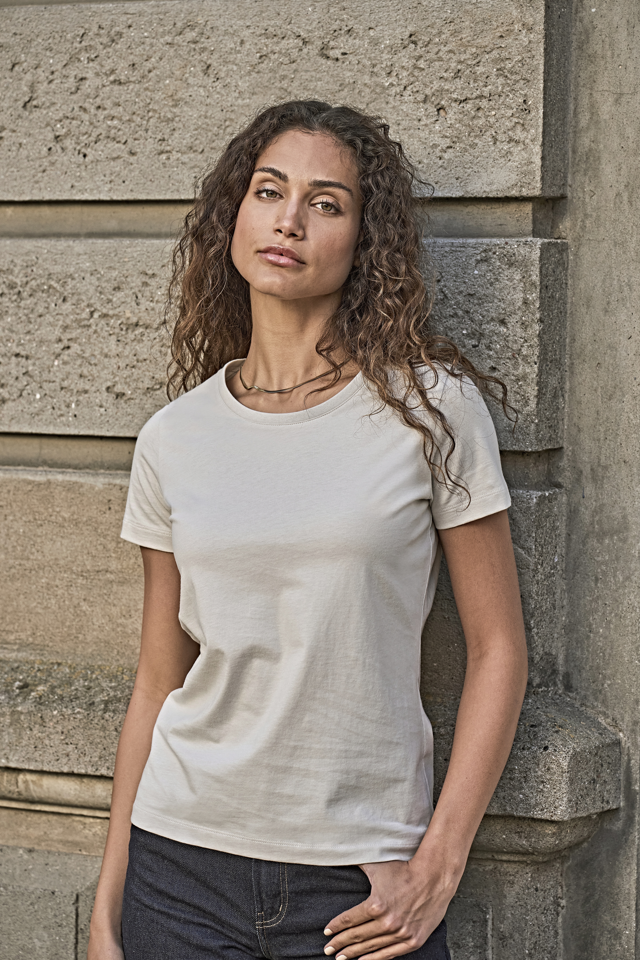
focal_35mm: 107
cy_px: 480
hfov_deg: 12.8
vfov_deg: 19.1
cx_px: 320
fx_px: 2853
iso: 1000
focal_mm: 107
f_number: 5
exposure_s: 1/800
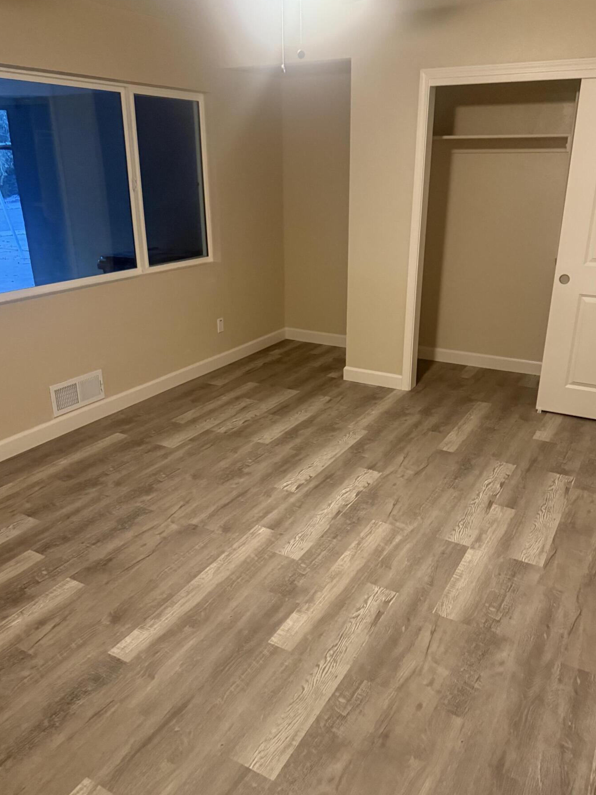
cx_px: 316
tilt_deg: -21.9
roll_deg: +0.9
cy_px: 405
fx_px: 620
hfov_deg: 51.3
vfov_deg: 65.3
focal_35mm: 27
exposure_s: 1/40
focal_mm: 6.76
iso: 800
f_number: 1.78
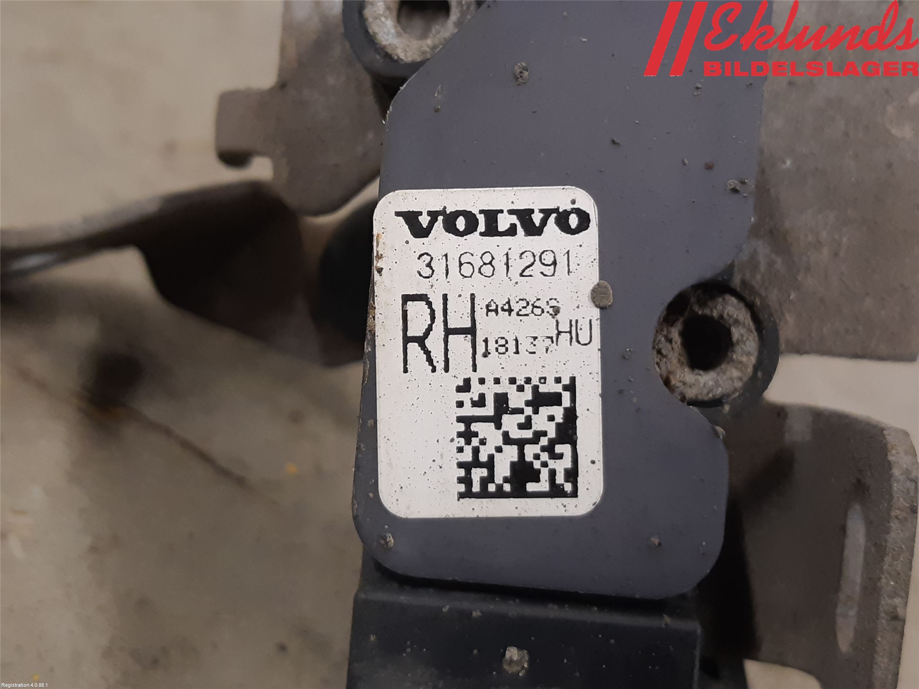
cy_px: 344
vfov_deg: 53.1
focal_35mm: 26
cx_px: 460
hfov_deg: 67.3
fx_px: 690
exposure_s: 1/50
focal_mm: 3.93
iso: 125
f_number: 1.7
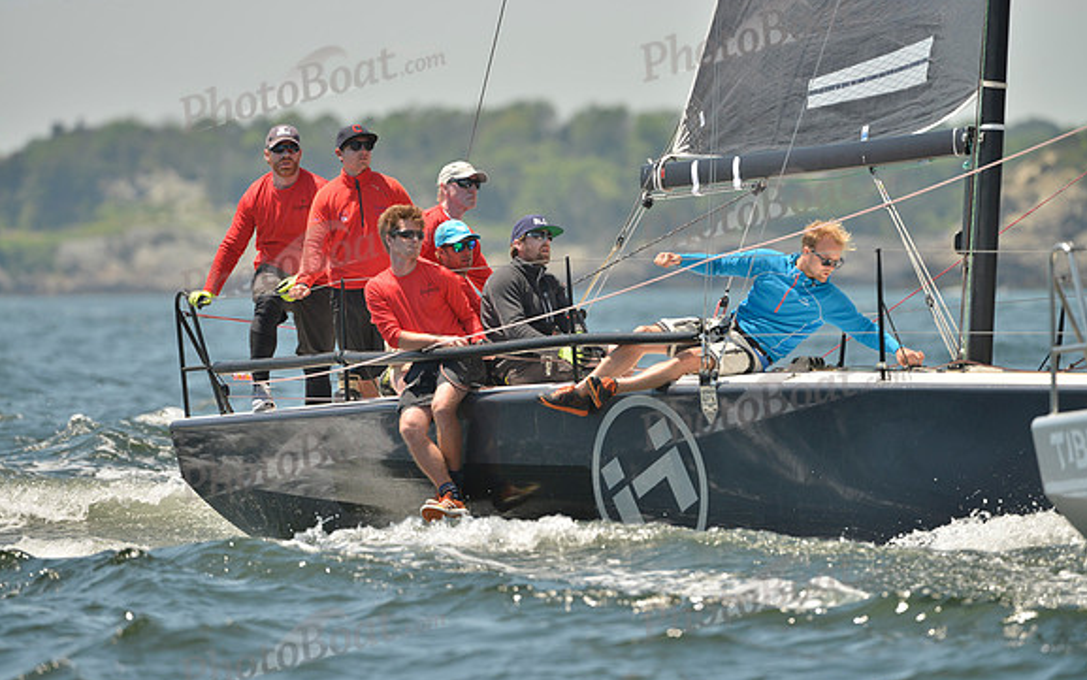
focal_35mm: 410
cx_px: 544
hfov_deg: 5.1
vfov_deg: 3.2
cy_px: 331
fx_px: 12150
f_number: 5.6
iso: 280
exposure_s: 1/1250
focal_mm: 400
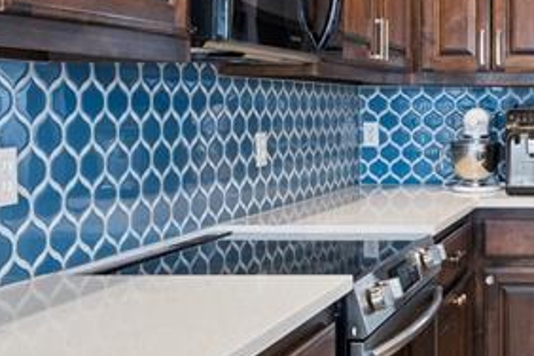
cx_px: 626
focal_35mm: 58
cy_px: 102
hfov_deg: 29.9
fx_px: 860
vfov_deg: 23.2
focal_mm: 16
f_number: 8
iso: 200
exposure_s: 1/5
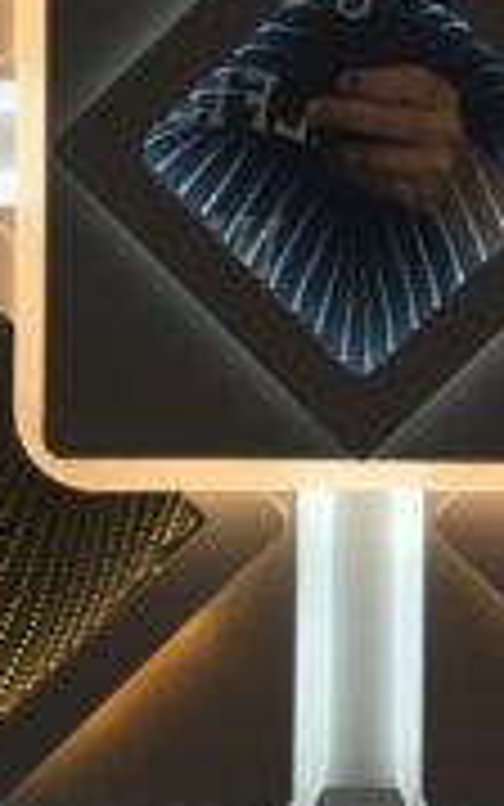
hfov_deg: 17.5
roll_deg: +0.1
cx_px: 374
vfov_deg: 26.9
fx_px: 1625
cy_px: 81
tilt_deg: -2.2
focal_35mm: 74
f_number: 2.2
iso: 25
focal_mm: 4.15
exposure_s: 1/1166
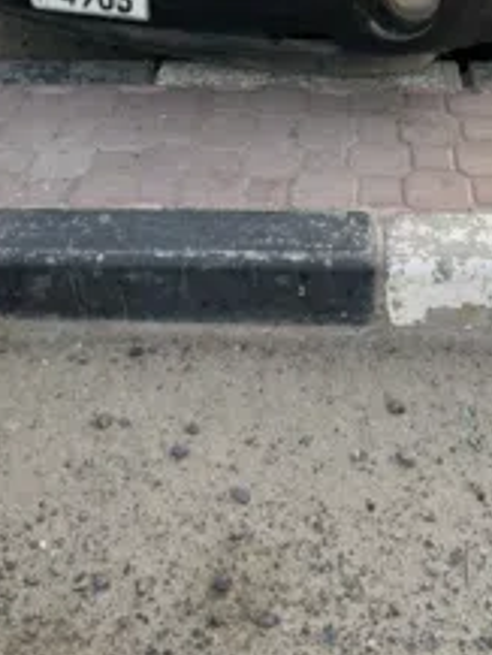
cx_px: 281
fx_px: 909
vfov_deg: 37.2
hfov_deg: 30.3
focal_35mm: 48
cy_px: 69
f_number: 1.5
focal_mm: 5.7
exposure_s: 1/252
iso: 50
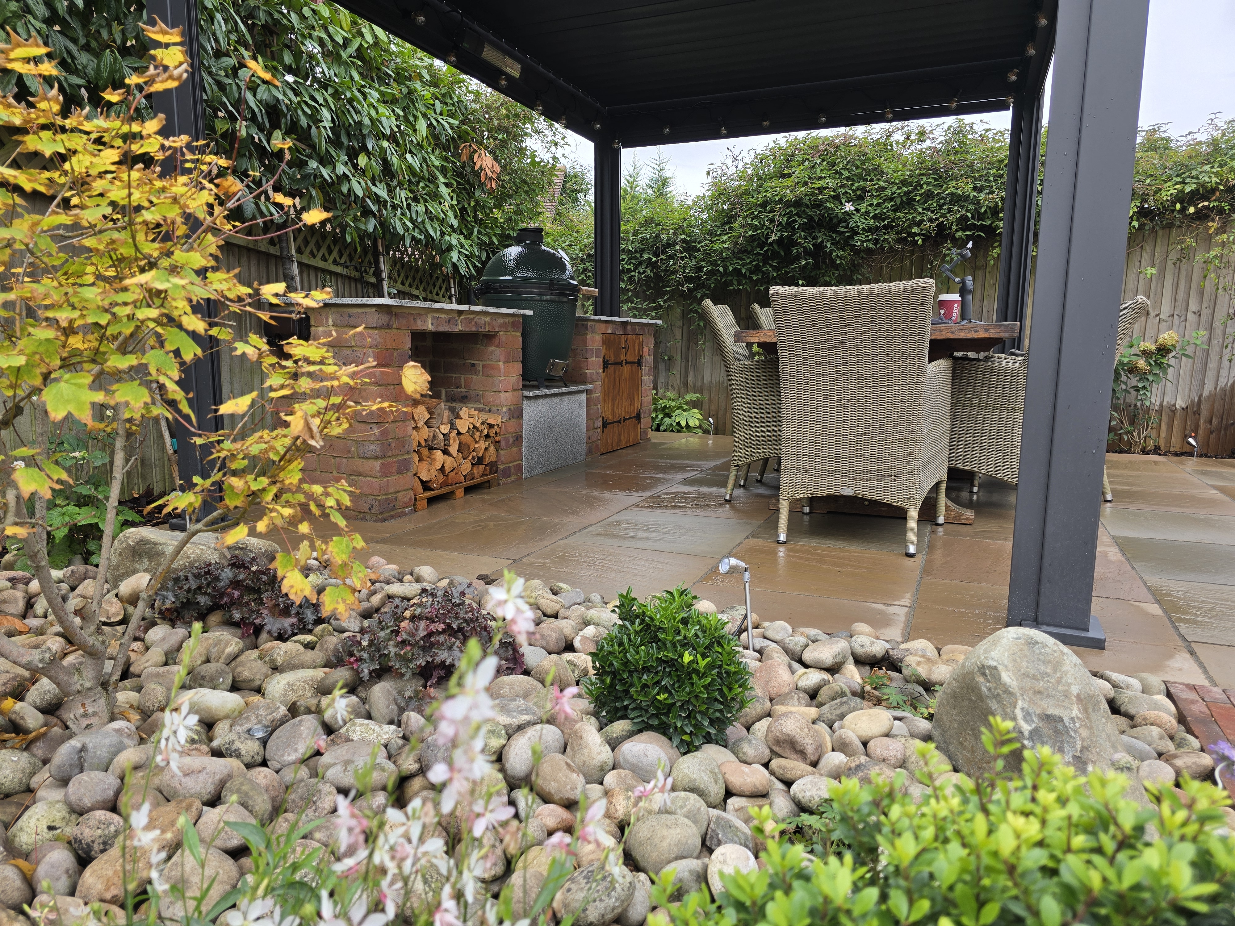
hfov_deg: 73.9
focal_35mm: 23
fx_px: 821
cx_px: 618
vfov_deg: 58.9
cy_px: 463
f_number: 1.7
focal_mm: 6.3
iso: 12
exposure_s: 1/180
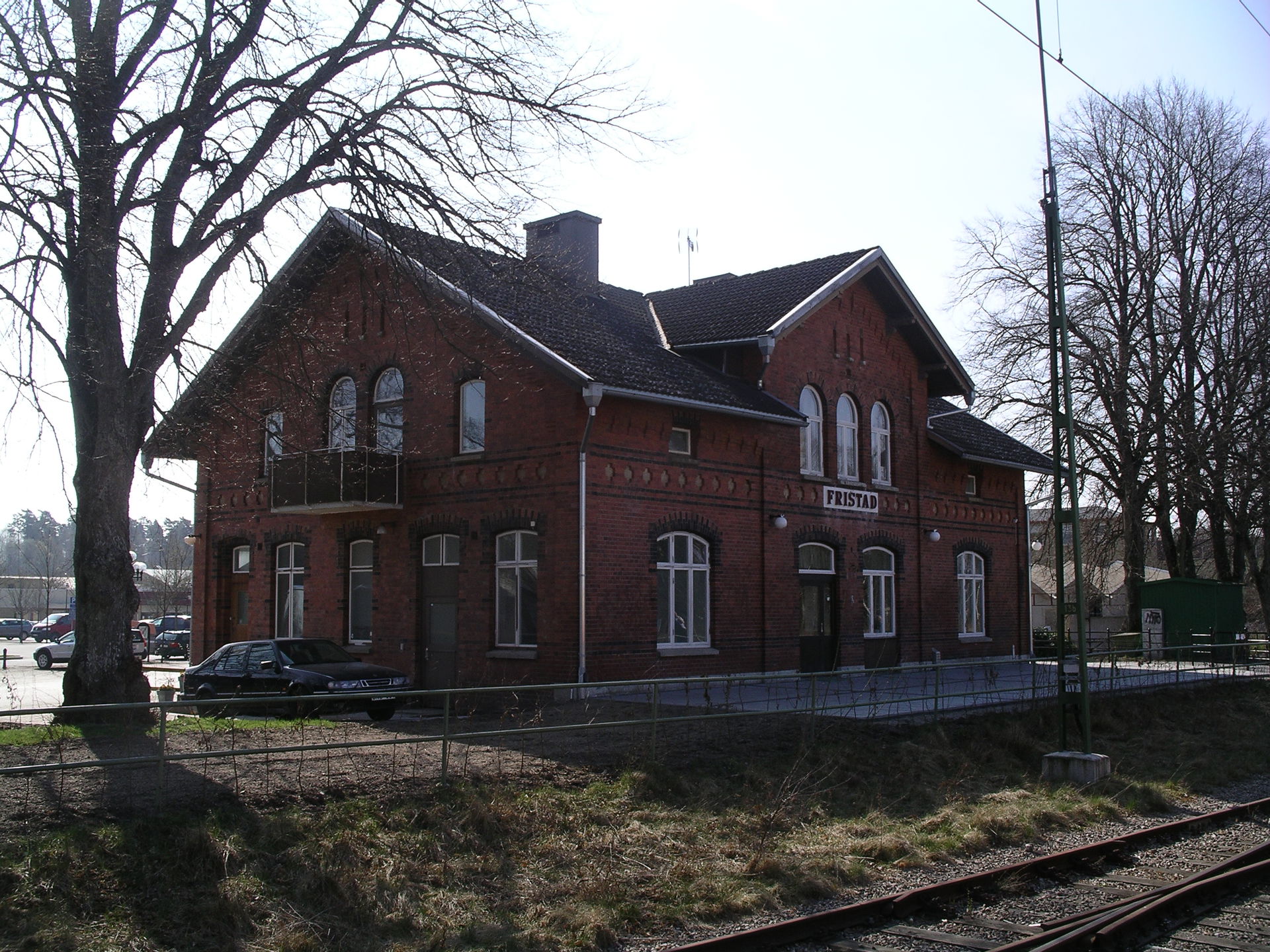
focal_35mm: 37
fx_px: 1357
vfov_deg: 38.7
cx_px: 635
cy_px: 476
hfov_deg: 50.1
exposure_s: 1/347
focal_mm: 7.8
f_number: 5.6
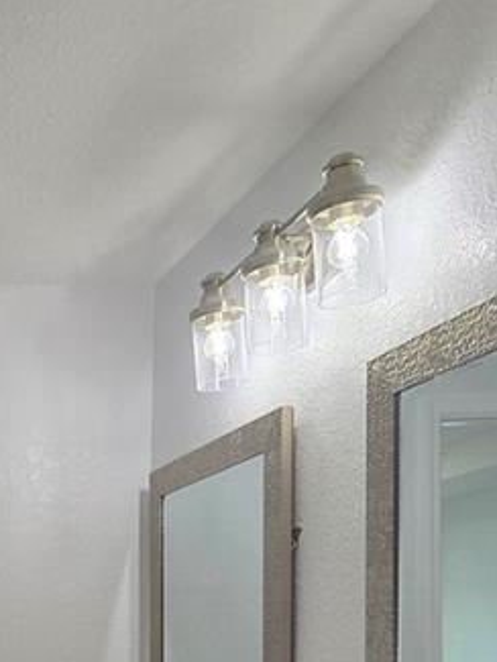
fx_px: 918
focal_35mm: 48
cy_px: 697
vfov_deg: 35.0
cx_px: -246
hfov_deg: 24.0
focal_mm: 2.2
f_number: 2.2
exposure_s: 1/120
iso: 64
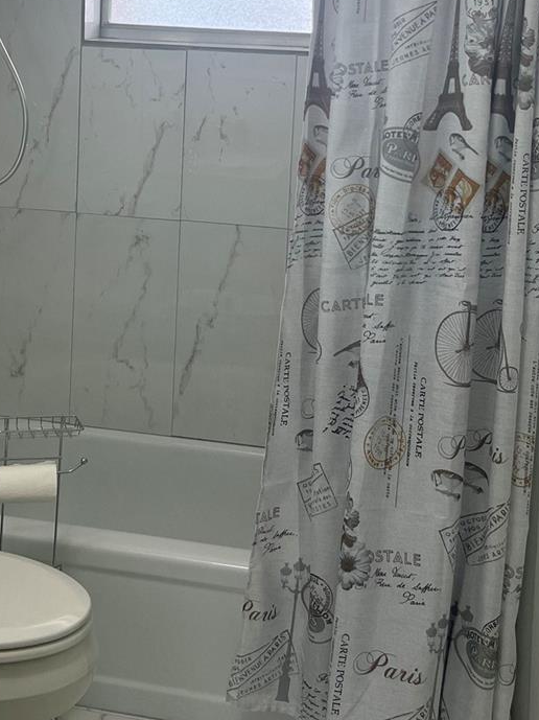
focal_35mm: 58
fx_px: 1205
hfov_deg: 25.1
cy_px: 135
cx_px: 185
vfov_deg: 32.3
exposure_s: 1/139
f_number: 1.5
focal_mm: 5.7
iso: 64
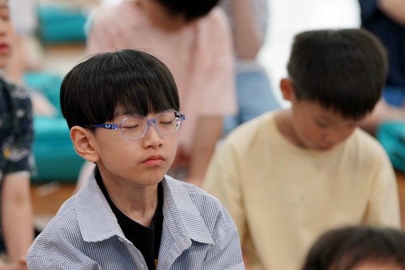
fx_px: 3151
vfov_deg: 4.9
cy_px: 140
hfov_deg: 7.4
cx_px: 147
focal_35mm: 280
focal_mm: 200
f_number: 4
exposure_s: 1/250
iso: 2000
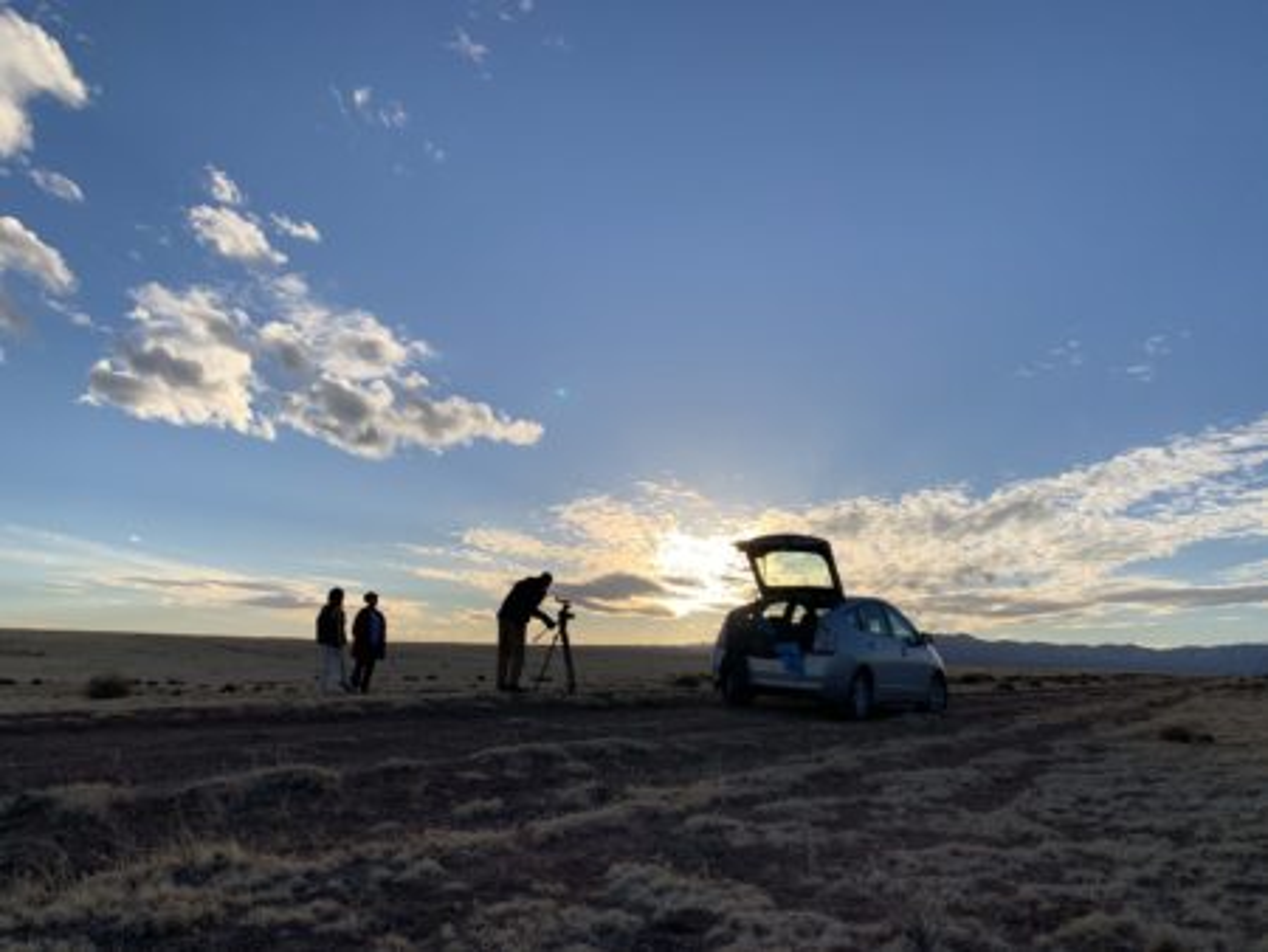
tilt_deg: +10.3
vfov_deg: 53.1
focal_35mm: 26
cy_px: 476
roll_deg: -2.2
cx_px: 634
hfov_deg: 67.3
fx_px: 953
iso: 25
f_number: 1.8
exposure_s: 1/3086
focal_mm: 4.25
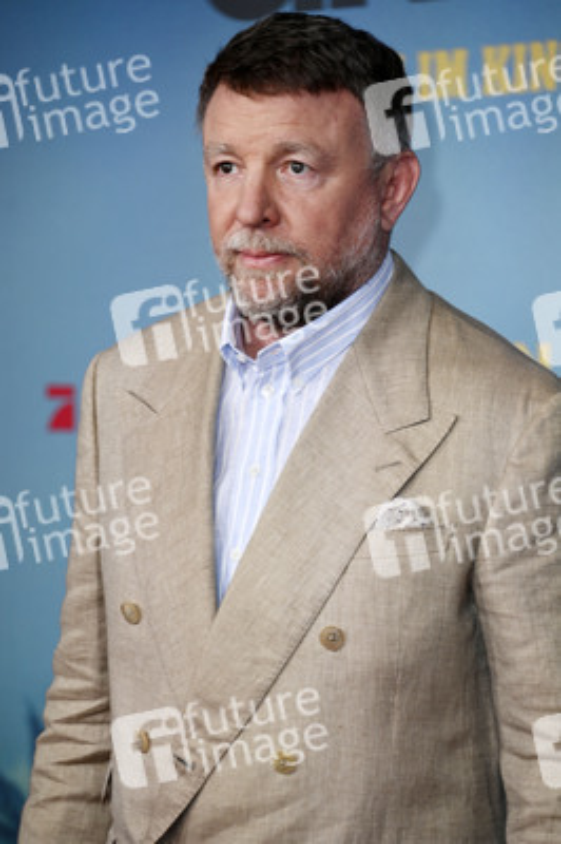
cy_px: 422
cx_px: 280
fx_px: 4683
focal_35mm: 200
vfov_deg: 10.3
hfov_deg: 6.9
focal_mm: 200
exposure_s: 1/160
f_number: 5.6
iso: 800
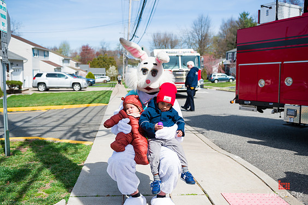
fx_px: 282
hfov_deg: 57.2
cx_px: 158
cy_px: 103
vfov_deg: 40.0
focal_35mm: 33
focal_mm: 32
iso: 200
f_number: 4
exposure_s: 1/3200
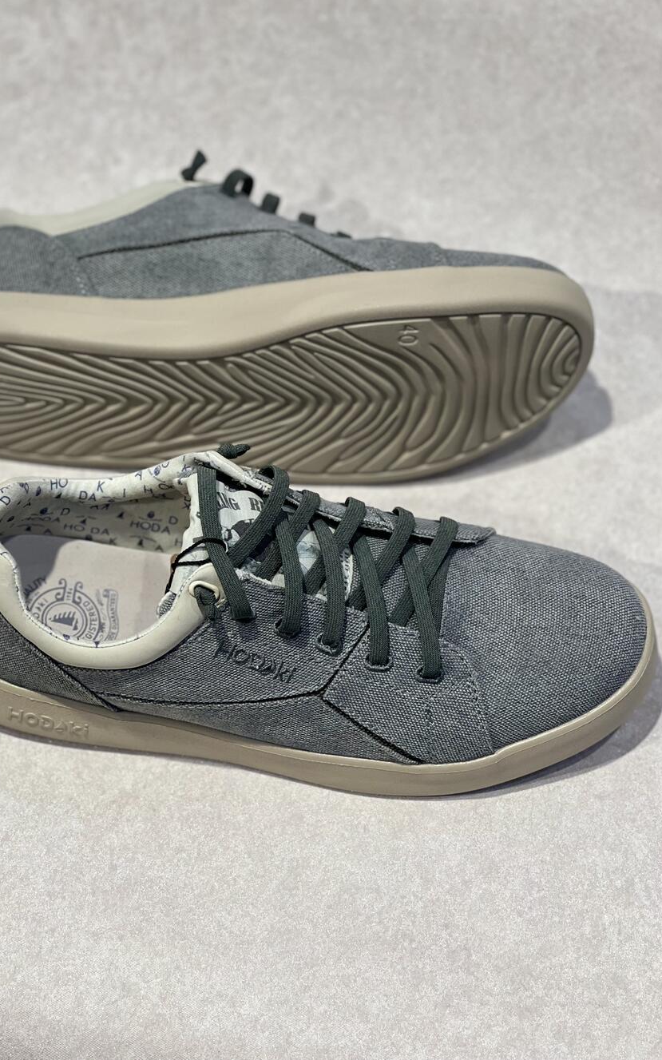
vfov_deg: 25.2
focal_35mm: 82
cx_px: 272
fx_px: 2368
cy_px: 530
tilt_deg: -55.1
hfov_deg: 15.9
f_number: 2.8
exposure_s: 1/100
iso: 64
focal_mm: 9
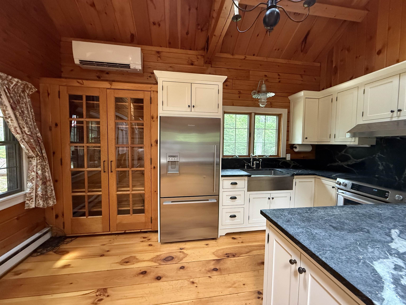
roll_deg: -0.9
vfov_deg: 85.7
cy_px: 152
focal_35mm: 14
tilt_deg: -2.9
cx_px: 203
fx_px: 164
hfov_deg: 102.1
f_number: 2.2
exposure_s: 1/60
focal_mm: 2.22
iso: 640
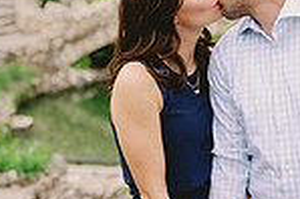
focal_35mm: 195
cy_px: 197
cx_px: 70
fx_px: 1623
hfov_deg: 10.5
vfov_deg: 7.0
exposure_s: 1/1000
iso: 400
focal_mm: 50
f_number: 2.5
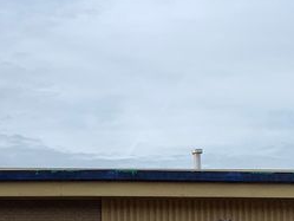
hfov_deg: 15.3
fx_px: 986
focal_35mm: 116
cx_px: -178
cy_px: 297
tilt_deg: +3.9
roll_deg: +0.5
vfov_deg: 12.3
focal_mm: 4.25
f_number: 1.8
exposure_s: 1/1748
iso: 25
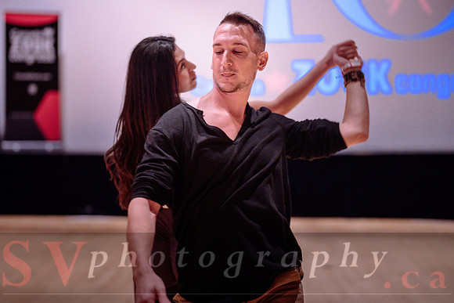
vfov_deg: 23.0
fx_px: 743
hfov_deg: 33.9
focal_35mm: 59
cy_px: 124
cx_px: 186
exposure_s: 1/200
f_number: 1.2
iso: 1600
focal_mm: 50
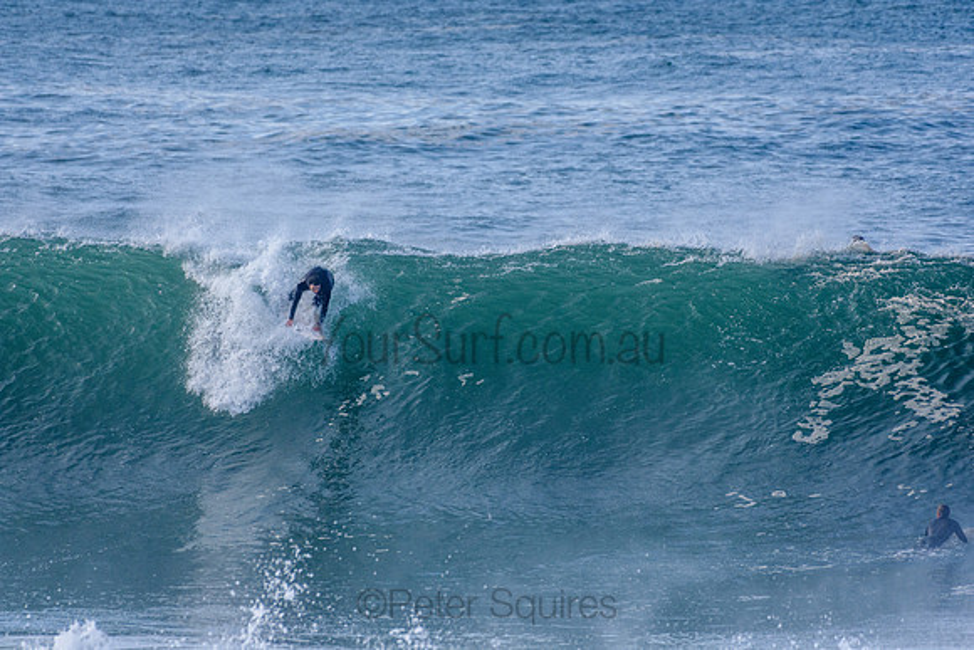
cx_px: 487
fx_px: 20295
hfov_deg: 2.7
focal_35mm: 750
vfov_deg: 1.8
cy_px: 325
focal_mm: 500
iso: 500
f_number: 5.6
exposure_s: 1/2000
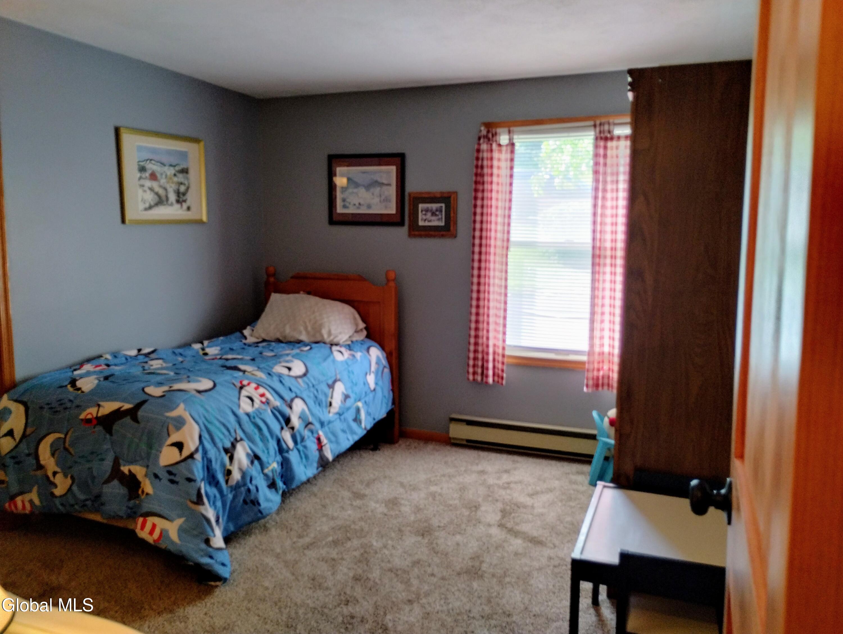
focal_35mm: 28
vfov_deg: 49.8
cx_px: 422
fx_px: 683
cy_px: 317
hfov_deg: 63.4
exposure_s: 1/40
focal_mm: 4.27
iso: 416
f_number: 1.8
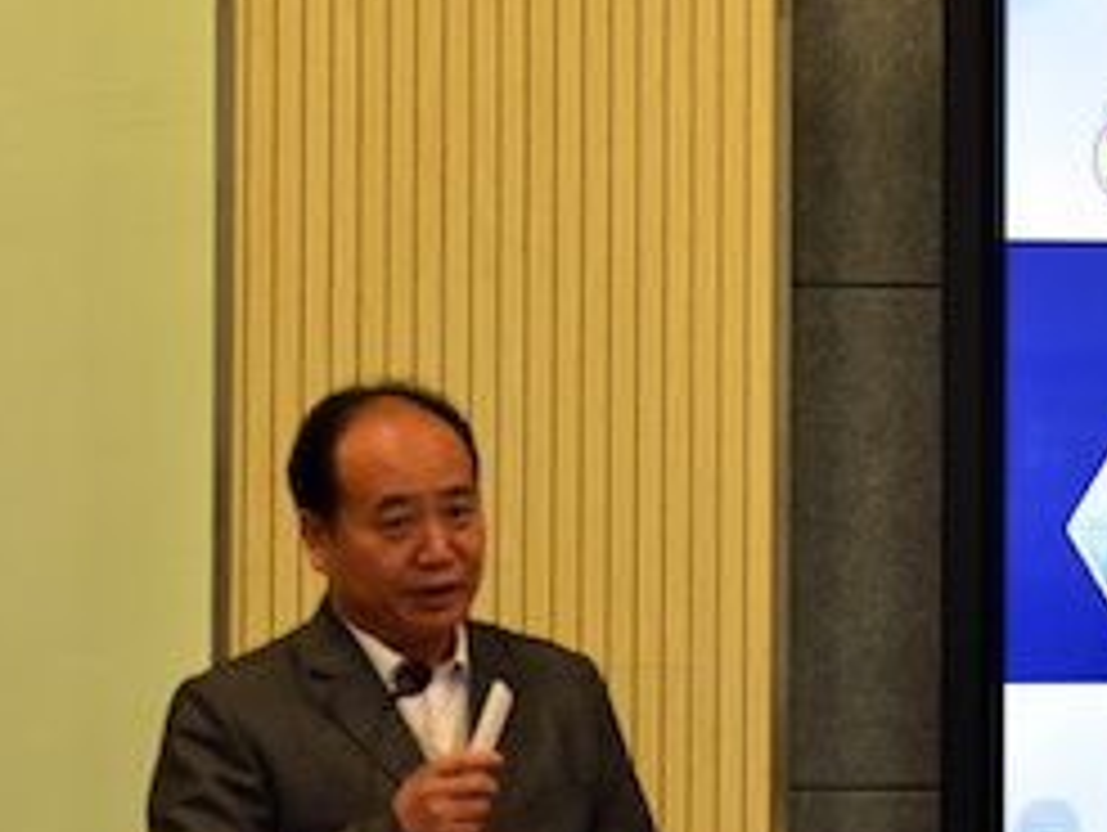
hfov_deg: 11.2
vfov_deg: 8.5
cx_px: 1174
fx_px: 5602
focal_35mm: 175
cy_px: 492
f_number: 2.8
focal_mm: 70
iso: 800
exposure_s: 1/125
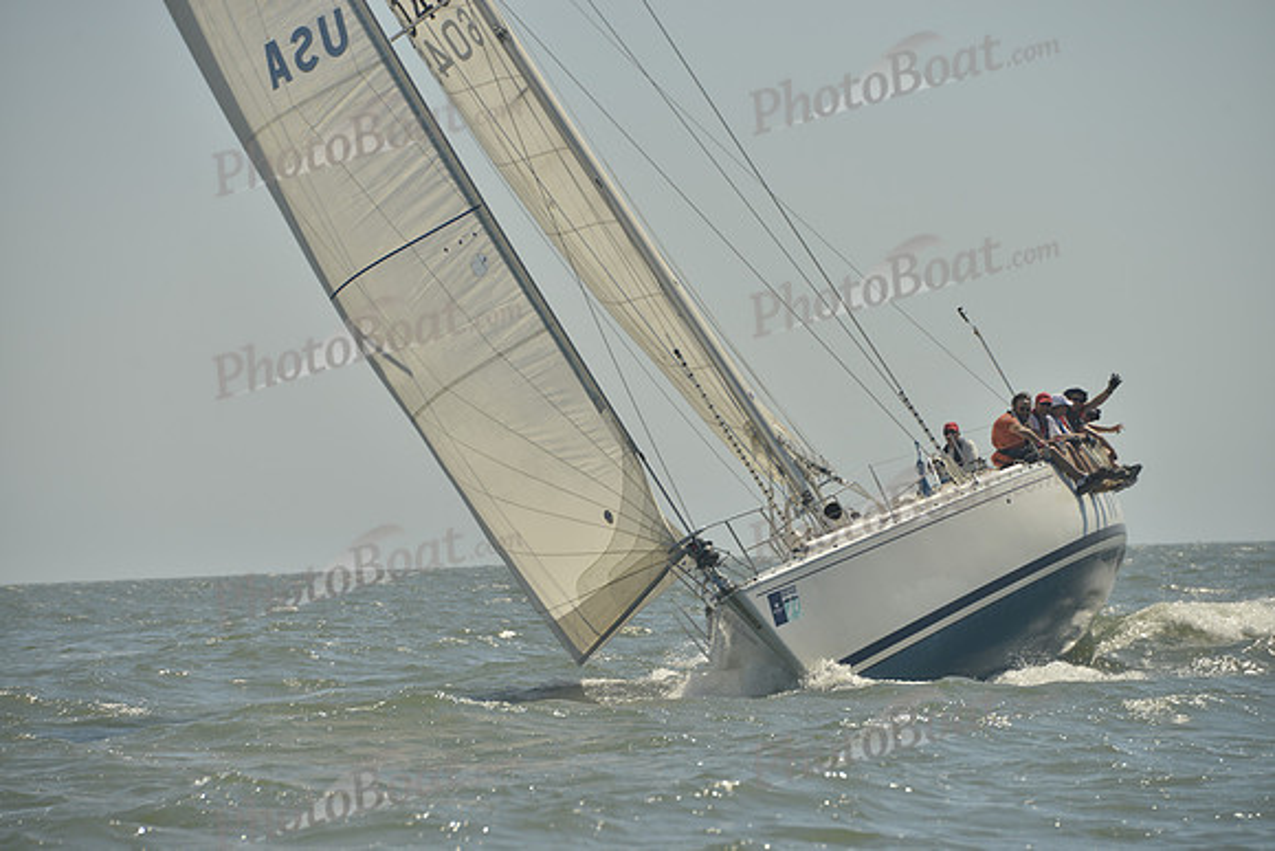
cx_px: 638
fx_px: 7085
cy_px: 426
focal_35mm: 200
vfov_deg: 6.9
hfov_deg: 10.3
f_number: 9
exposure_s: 1/1000
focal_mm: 200
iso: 280
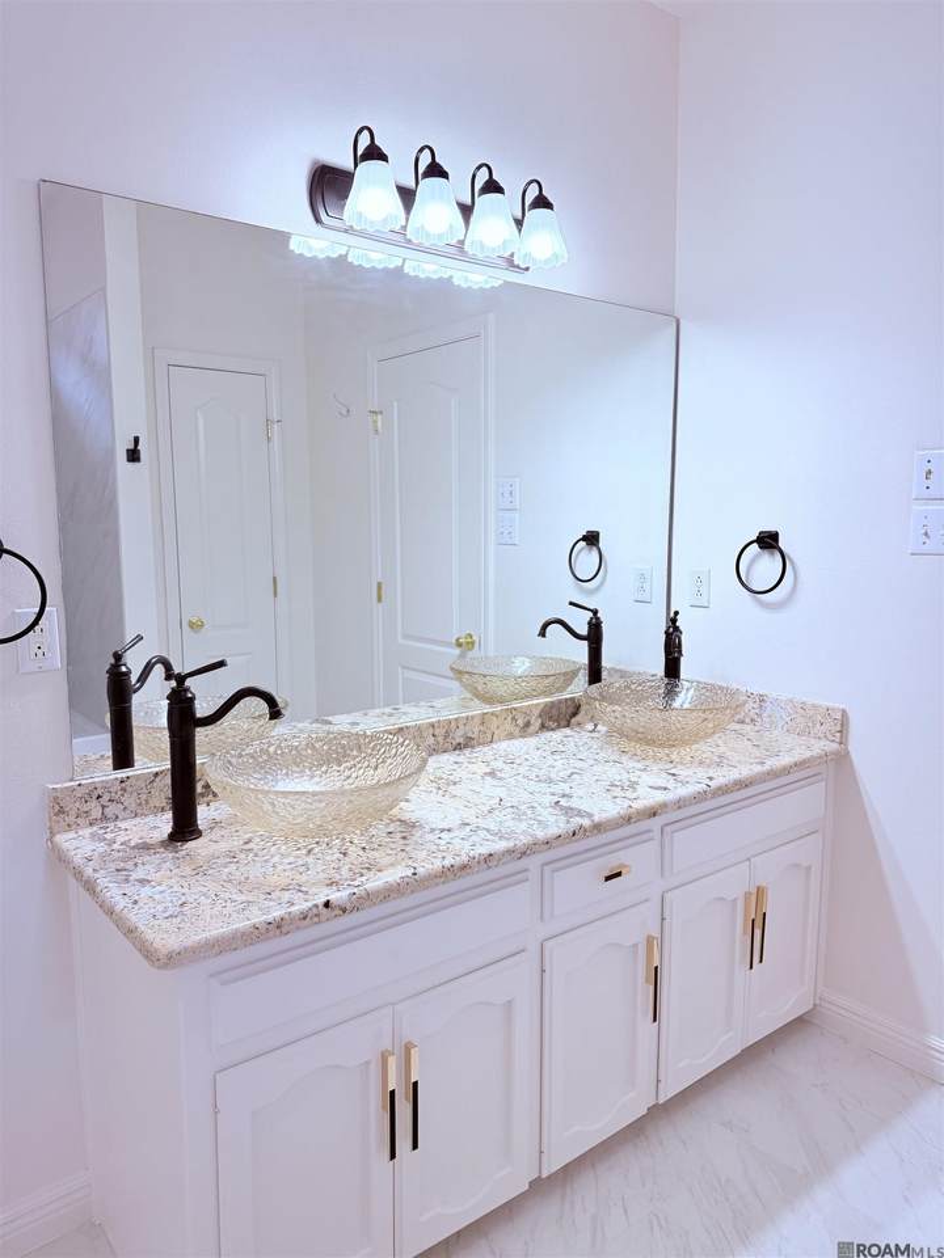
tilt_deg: -6.4
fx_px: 873
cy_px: 629
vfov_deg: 71.6
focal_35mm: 24
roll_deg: +0.3
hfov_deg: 56.8
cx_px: 472
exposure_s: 1/232
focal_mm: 6.76
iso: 125
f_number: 1.78
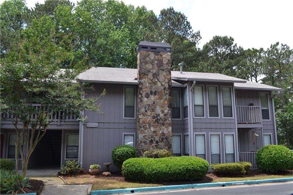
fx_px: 220
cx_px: 146
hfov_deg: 67.4
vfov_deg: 47.9
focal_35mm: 27
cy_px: 98
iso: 100
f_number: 6.3
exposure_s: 1/160
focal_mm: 18
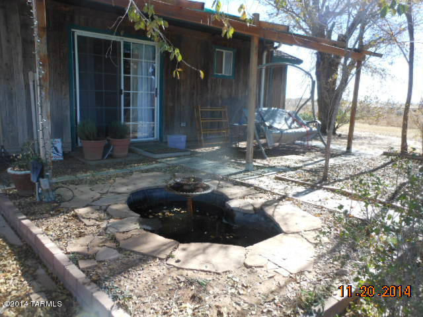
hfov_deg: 63.4
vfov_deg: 49.7
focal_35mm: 28
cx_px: 212
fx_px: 342
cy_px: 158
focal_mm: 5
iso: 80
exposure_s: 1/200
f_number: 3.7
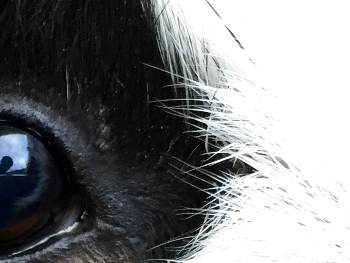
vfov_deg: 10.5
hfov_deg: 13.2
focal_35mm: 139
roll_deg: +0.5
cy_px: 318
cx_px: -224
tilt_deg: -30.9
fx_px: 1406
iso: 32
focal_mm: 4.15
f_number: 2.2
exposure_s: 1/30
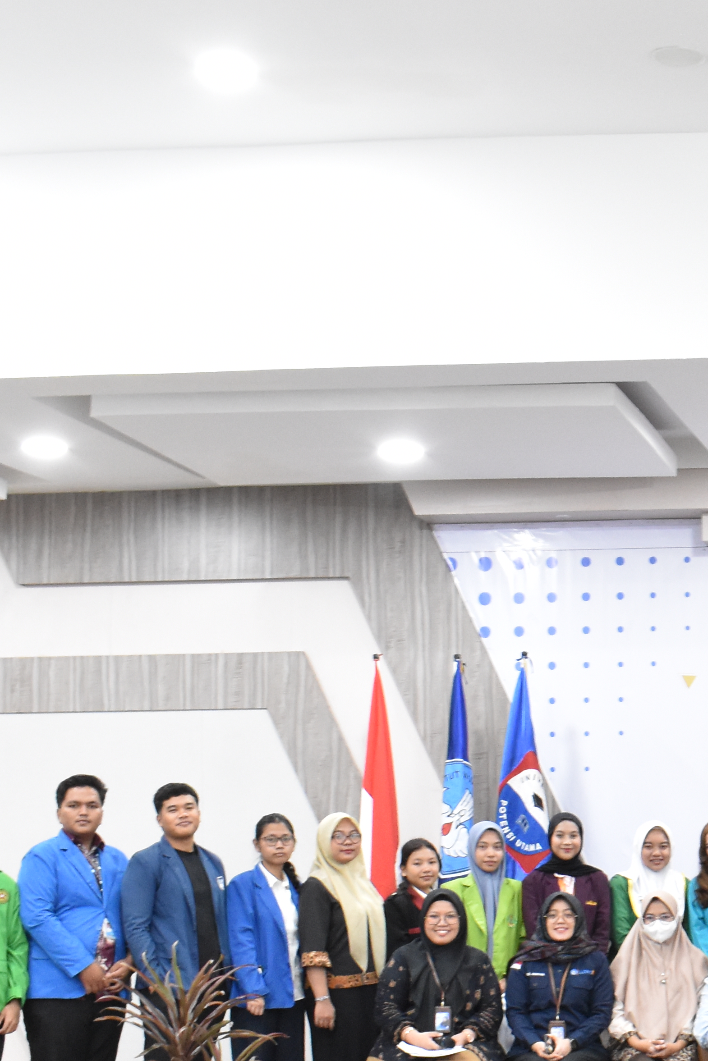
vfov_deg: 24.9
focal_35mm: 80
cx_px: 1012
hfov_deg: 15.8
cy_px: 830
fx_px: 2367
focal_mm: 21
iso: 2000
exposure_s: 1/15
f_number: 5.6
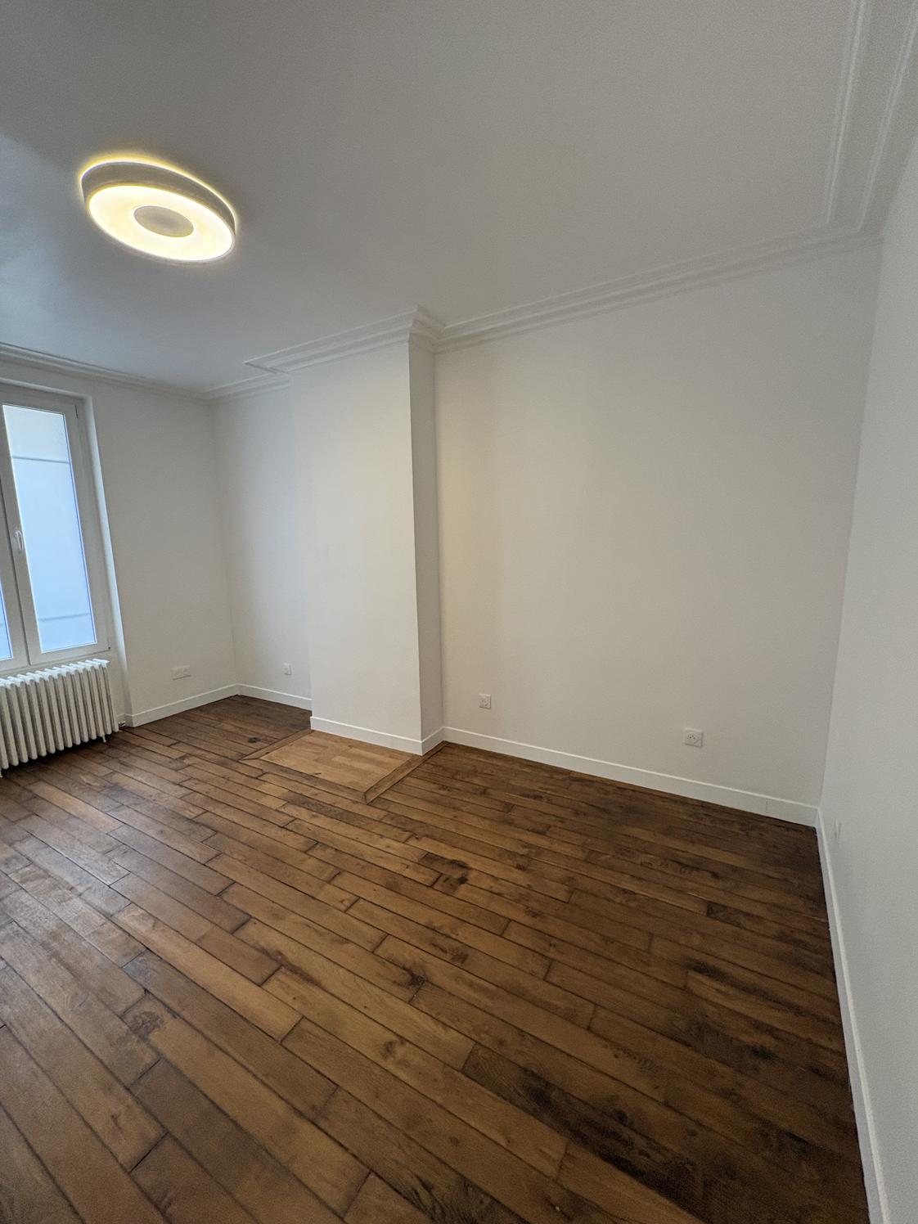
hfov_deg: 85.7
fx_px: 495
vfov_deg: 102.1
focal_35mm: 14
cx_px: 459
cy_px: 612
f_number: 2.2
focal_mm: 2.22
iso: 400
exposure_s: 1/60
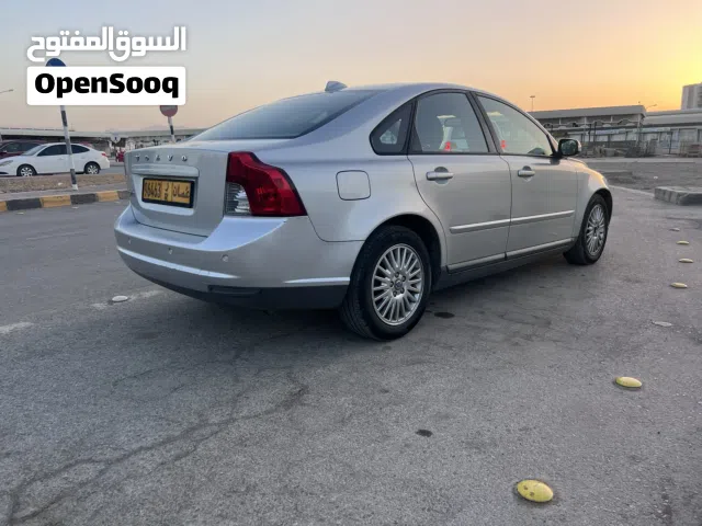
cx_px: 351
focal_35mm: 26
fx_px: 527
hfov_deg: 67.3
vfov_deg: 53.1
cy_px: 263
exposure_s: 1/201
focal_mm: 5.7
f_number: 1.5
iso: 40
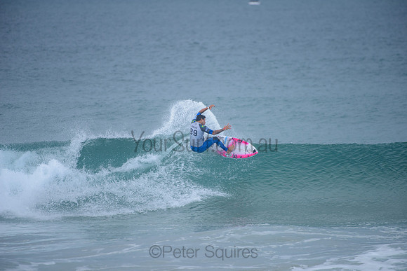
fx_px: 5654
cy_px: 136
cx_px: 204
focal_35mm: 500
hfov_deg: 4.1
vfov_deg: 2.8
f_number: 5.6
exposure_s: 1/800
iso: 200
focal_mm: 500
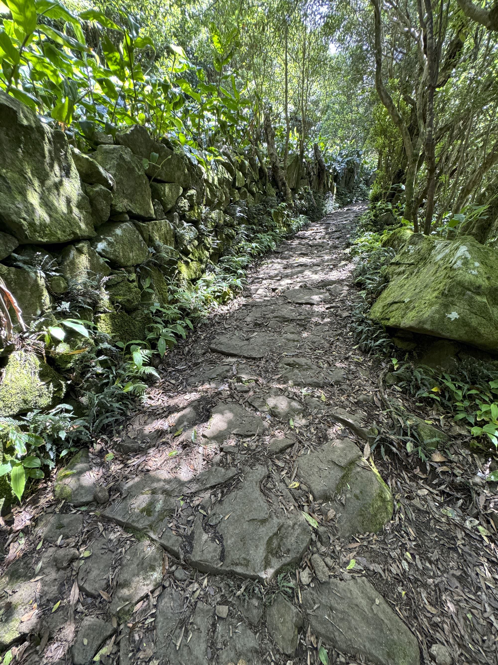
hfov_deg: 85.7
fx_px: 269
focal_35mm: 14
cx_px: 249
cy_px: 332
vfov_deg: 102.1
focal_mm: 2.22
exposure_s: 1/99
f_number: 2.2
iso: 200
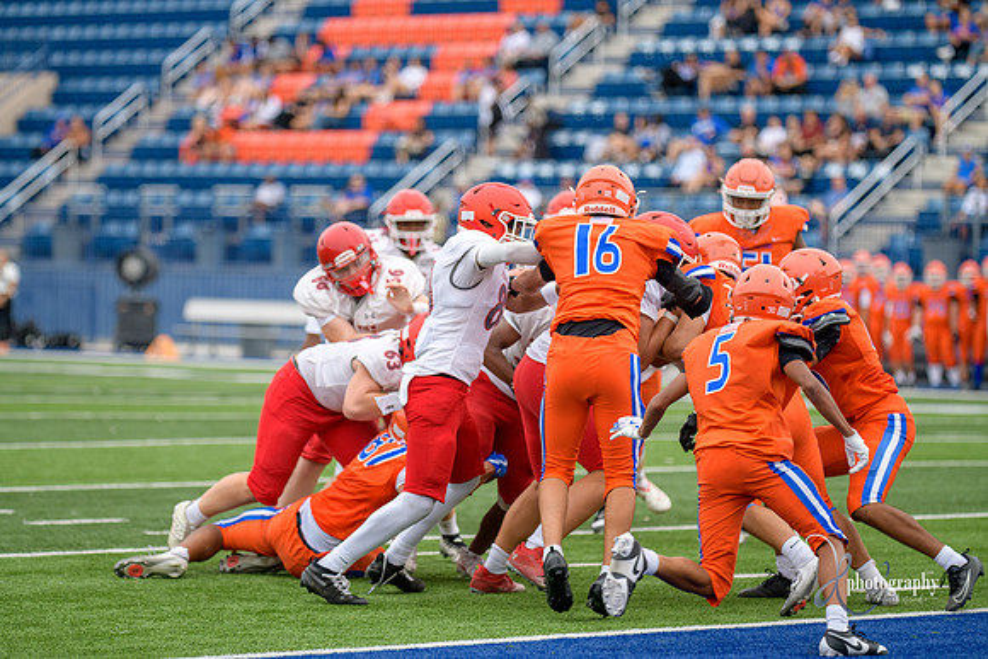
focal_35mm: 180
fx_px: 4941
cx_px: 494
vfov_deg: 7.6
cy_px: 330
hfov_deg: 11.4
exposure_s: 1/800
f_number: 2.8
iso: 400
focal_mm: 180
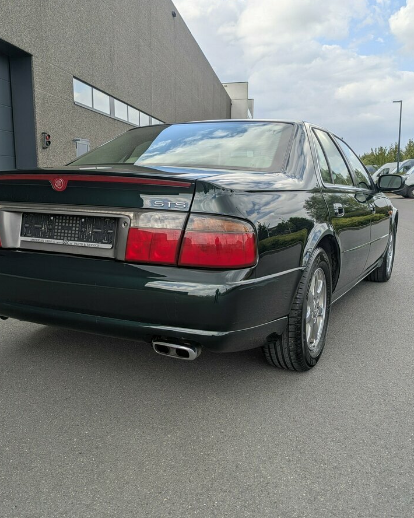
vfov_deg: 54.2
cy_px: 259
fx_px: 506
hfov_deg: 44.4
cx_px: 174
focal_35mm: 33
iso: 47
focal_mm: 5.43
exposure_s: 1/1340
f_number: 1.89
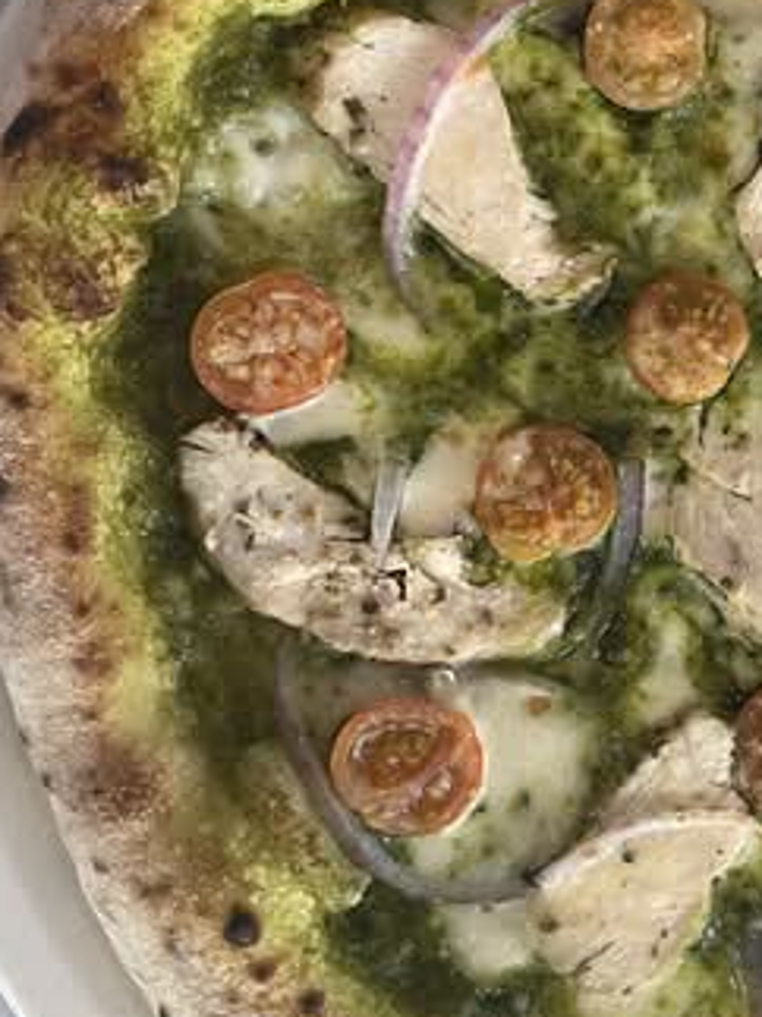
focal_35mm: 59
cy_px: 405
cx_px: 737
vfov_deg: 32.6
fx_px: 1733
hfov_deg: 23.9
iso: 80
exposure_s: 1/60
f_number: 1.6
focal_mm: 5.1
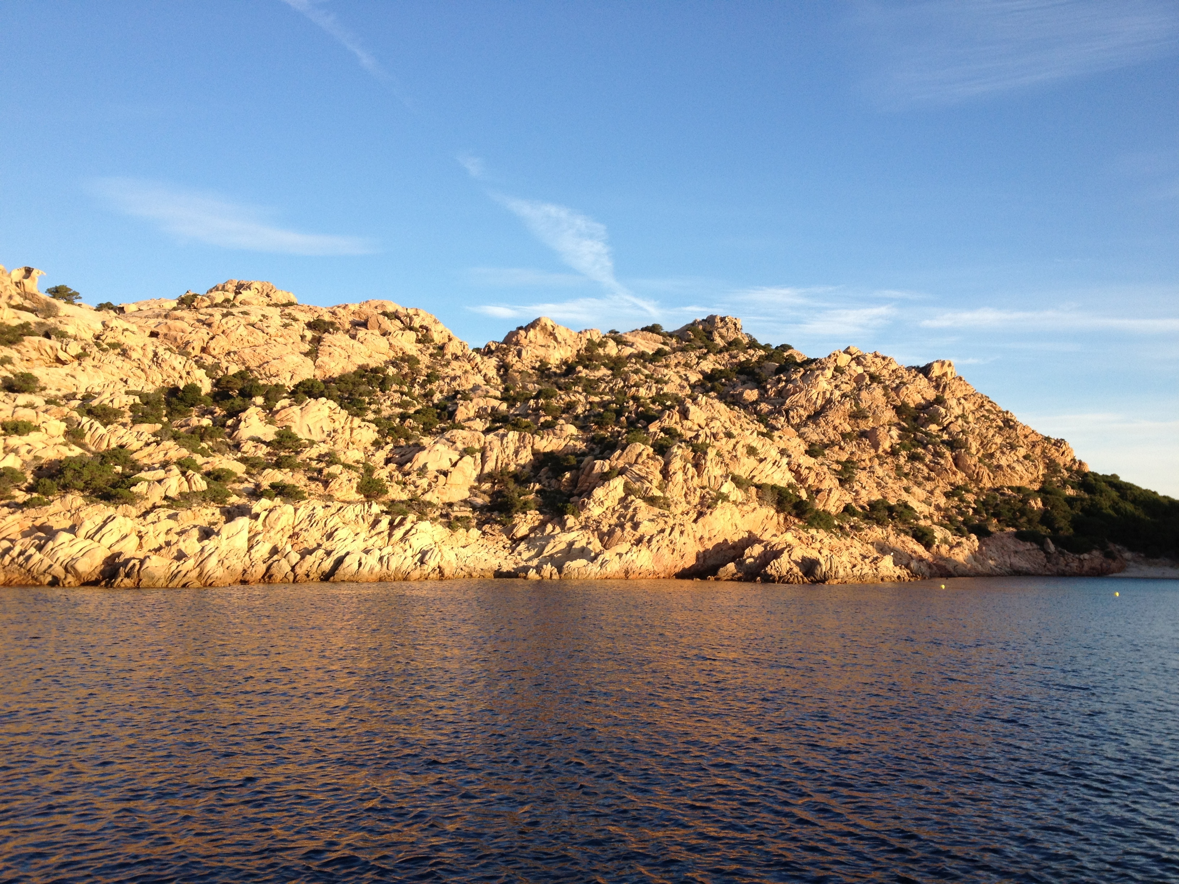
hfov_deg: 52.6
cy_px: 442
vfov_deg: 40.7
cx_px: 590
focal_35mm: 35
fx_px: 1192
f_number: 2.4
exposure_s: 1/657
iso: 64
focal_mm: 4.28
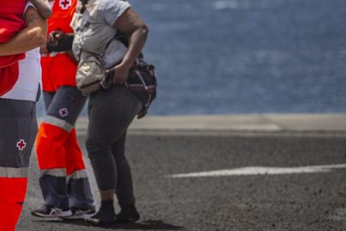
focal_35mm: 449
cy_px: 43
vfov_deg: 3.1
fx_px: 4315
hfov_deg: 4.6
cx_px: 33
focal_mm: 200
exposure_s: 1/3200
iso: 125
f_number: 4.5
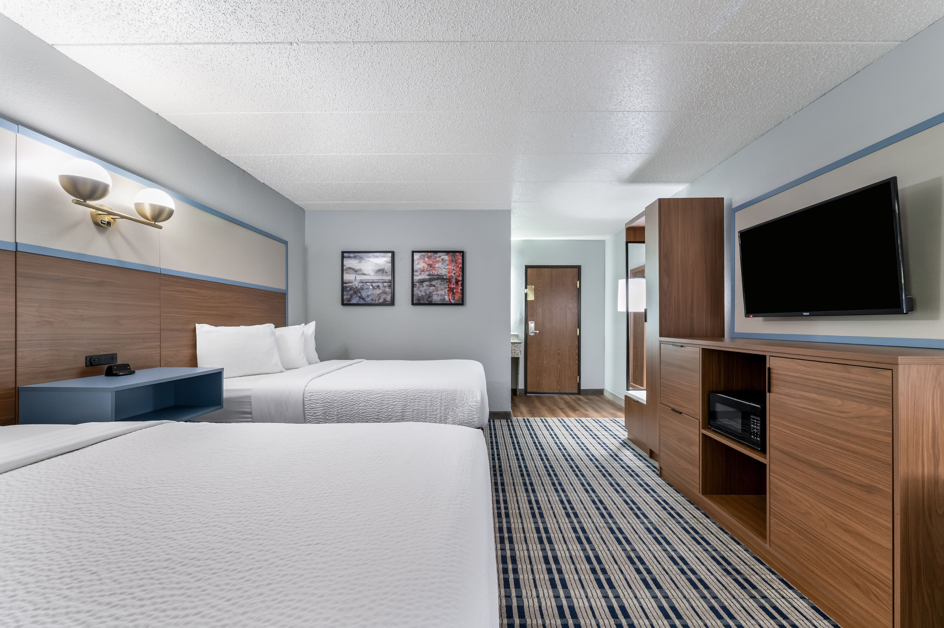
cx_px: 472
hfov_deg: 102.3
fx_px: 380
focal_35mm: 14
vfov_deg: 79.1
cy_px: 314
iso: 500
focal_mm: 14.5
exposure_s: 1.3
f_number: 8
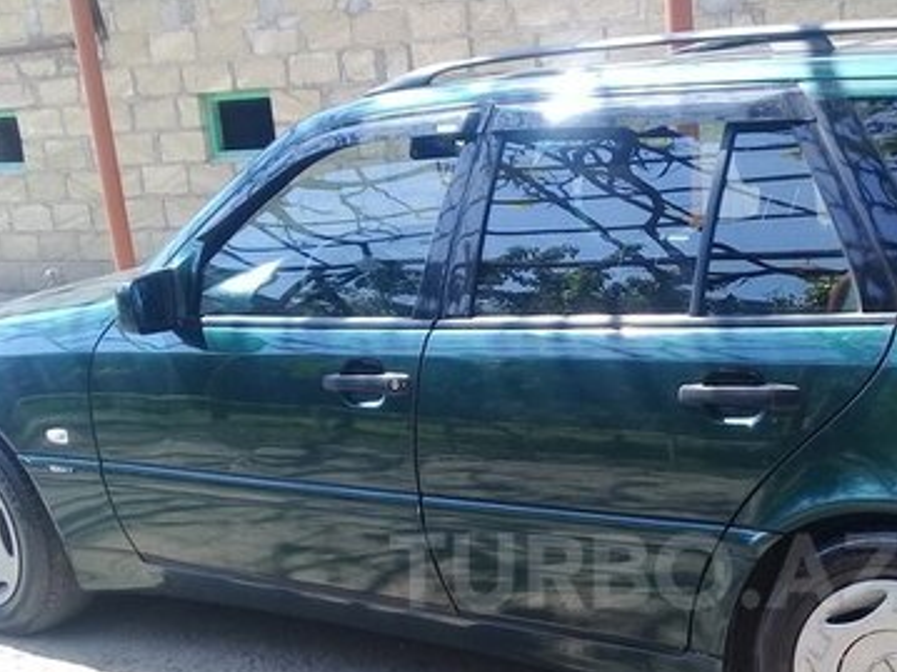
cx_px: 645
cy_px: 571
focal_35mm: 57
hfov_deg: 33.3
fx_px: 1477
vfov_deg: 25.1
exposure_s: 1/245
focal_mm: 3.3
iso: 50
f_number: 2.2
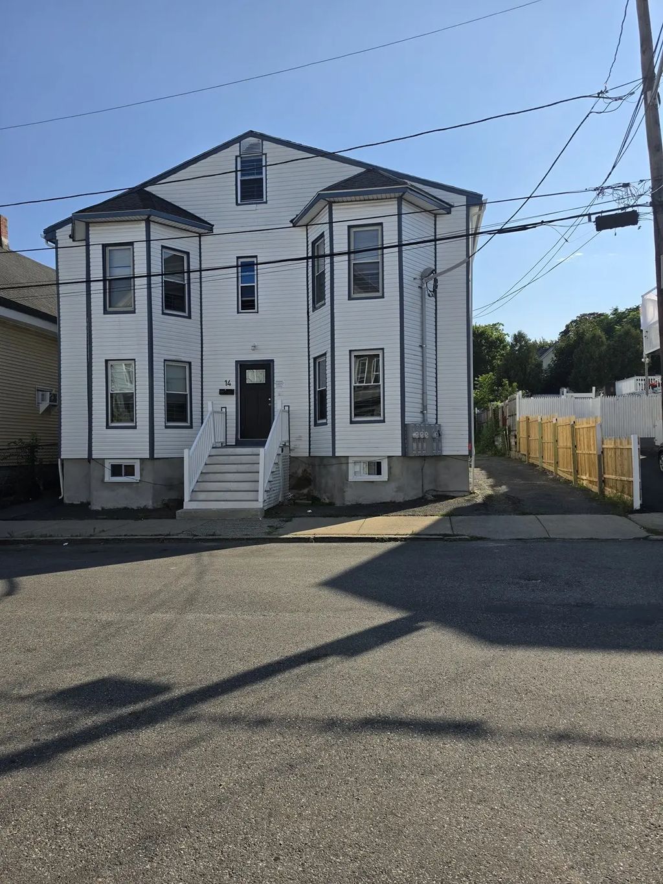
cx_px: 332
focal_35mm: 23
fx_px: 587
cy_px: 442
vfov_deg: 73.9
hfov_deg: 58.9
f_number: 1.4
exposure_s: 1/7939
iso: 64
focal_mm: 6.5
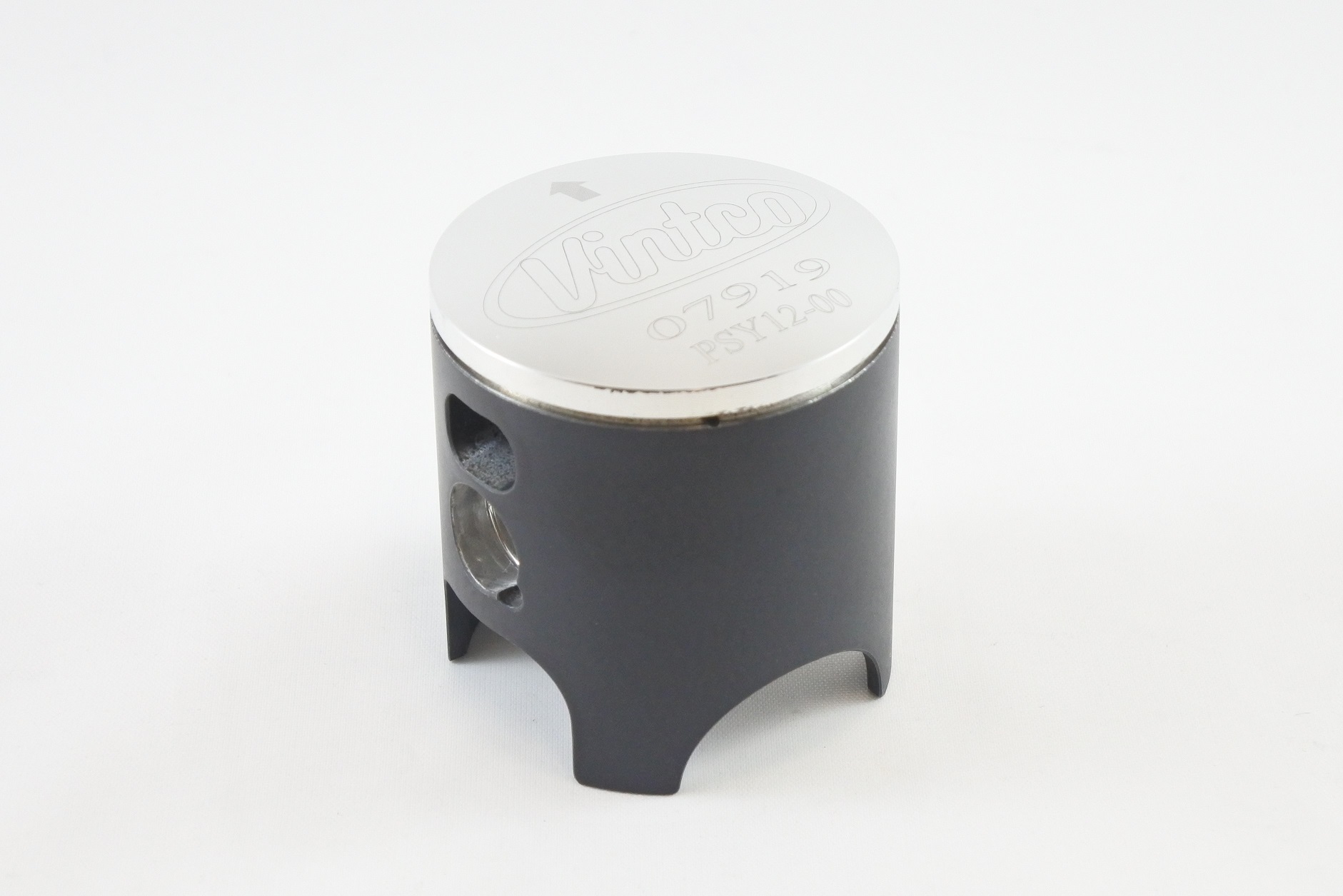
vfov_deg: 20.6
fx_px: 2463
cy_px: 448
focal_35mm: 66
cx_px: 672
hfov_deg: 30.5
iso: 800
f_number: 5.3
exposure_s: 1/125
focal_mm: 24.8
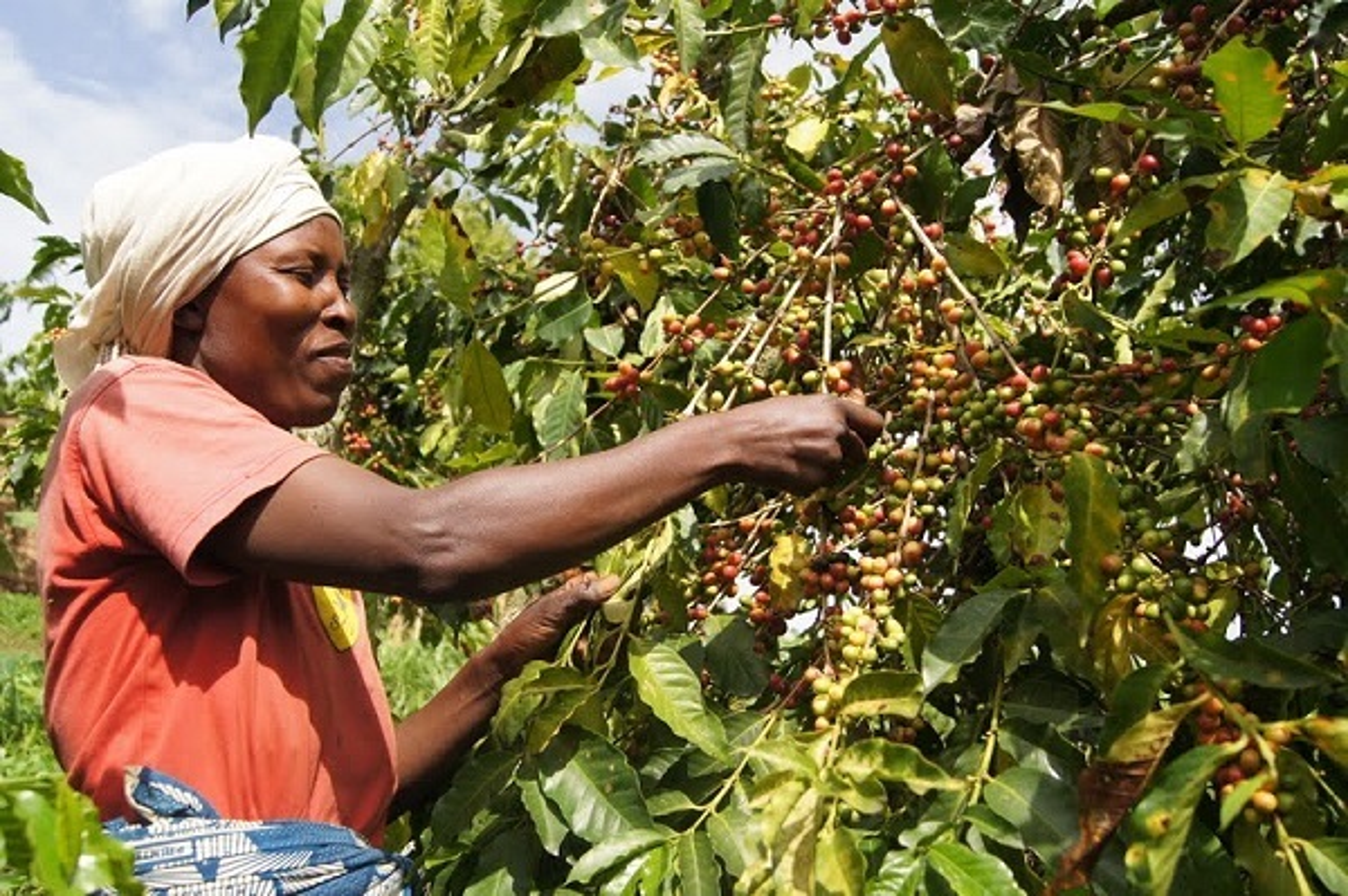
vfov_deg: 39.9
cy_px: 448
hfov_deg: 57.3
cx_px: 674
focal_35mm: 33
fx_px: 1235
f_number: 4.5
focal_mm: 22
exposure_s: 1/800
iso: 200
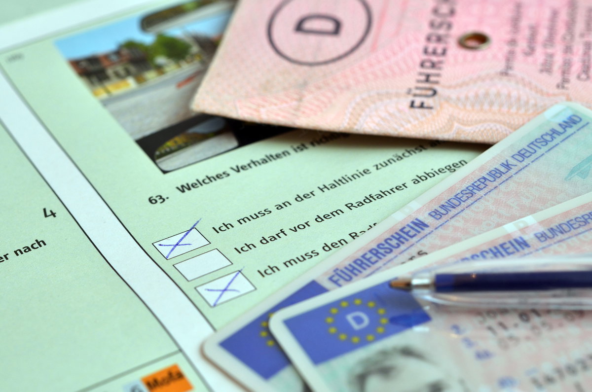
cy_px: 196
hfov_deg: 22.7
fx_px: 1477
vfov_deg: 15.1
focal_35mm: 90
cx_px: 296
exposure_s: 1/8
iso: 200
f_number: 8
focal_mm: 60
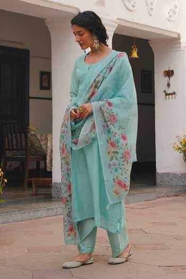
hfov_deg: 27.0
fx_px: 387
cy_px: 140
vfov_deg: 39.6
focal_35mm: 50
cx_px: 93
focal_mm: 50
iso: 400
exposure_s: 1/320
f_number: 5
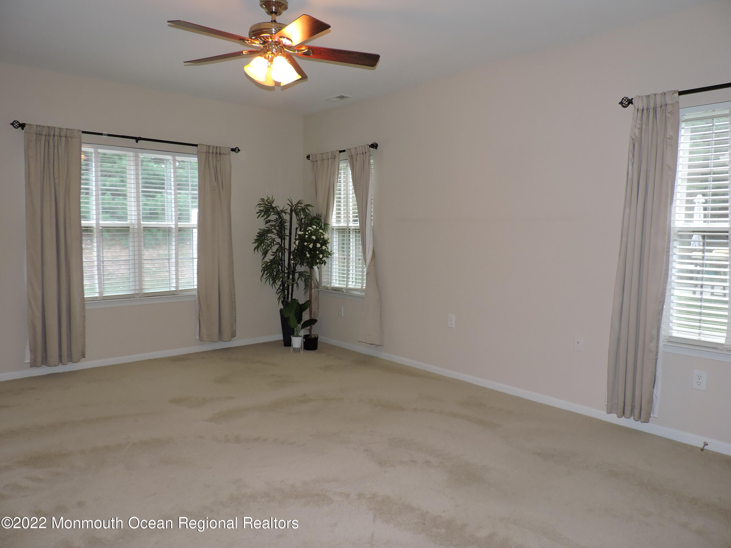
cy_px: 274
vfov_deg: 56.8
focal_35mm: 24
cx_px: 366
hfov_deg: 71.6
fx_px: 507
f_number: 3
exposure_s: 1/30
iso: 200
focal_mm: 4.3
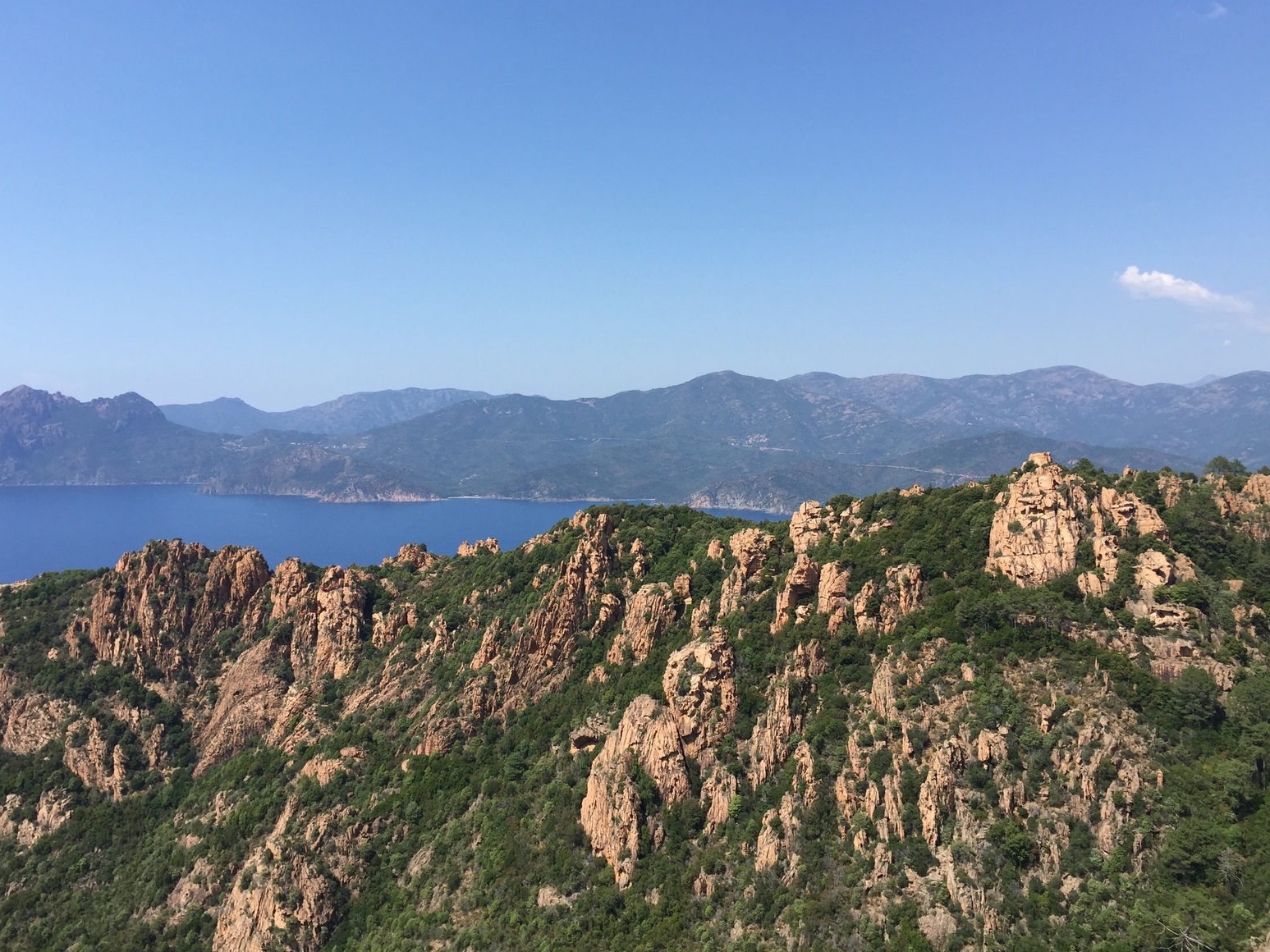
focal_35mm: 30
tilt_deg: -2.4
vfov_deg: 46.8
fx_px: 1101
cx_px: 616
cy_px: 461
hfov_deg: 60.0
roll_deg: -2.0
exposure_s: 1/1883
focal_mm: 4.15
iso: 32
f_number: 2.2
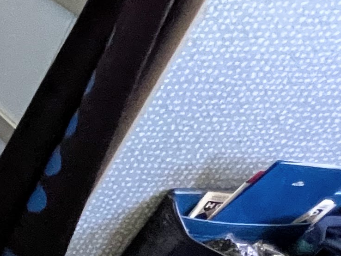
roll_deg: +0.9
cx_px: -495
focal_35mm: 71
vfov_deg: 20.7
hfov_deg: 14.8
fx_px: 700
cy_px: 161
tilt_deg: -37.3
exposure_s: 1/60
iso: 640
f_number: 1.8
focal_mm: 1.57
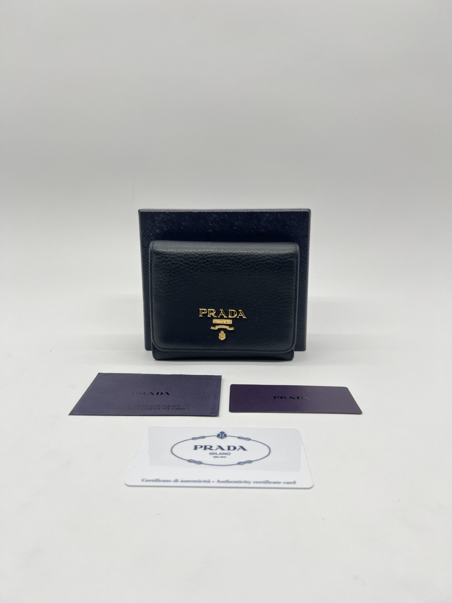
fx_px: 453
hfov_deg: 53.1
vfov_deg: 67.3
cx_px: 226
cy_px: 302
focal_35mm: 26
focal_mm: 5.7
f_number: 1.5
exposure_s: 1/106
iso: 32
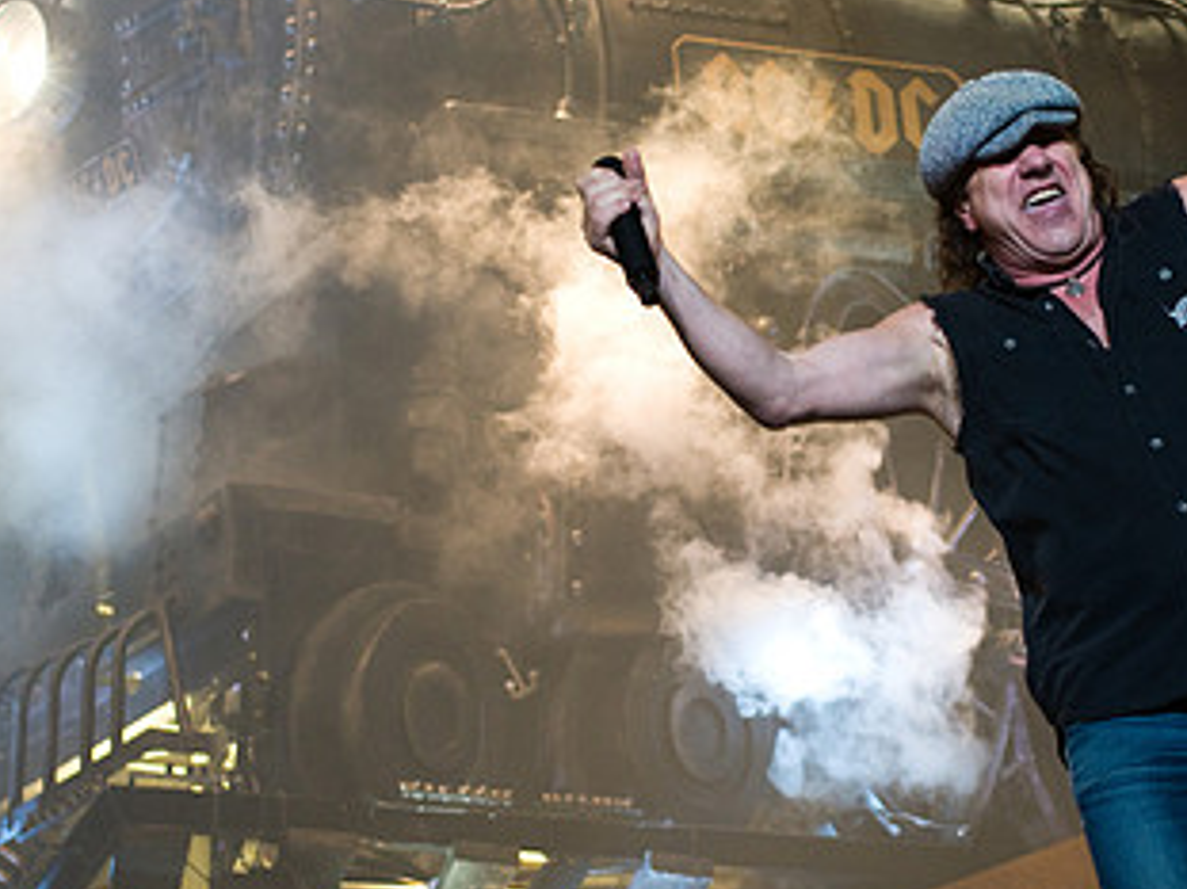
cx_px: 874
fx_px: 4422
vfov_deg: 11.5
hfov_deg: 15.2
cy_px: 368
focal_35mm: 129
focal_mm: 48
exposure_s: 1/400
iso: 800
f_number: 4
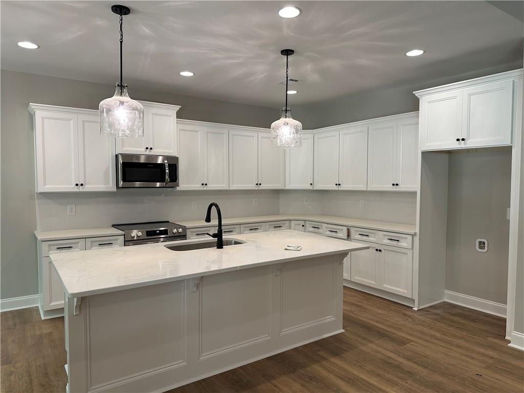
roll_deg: -0.2
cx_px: 262
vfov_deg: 56.8
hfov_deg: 71.6
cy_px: 196
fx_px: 363
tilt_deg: -2.4
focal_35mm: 24
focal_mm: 6.86
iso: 125
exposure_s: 1/120
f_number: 1.78
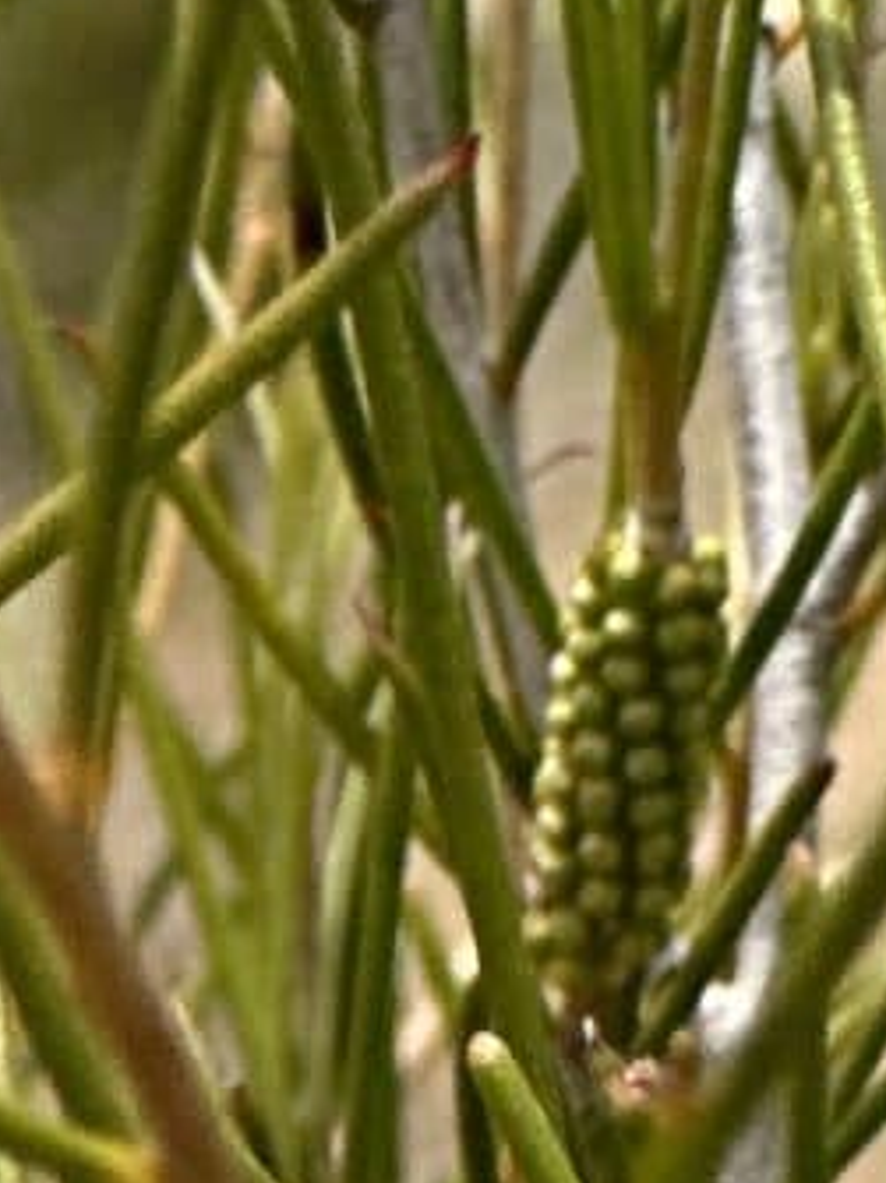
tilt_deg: -10.2
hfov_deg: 2.5
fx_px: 20114
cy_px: 3800
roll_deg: -2.0
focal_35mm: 589
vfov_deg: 3.3
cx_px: -1779
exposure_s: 1/391
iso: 32
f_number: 2.8
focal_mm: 9
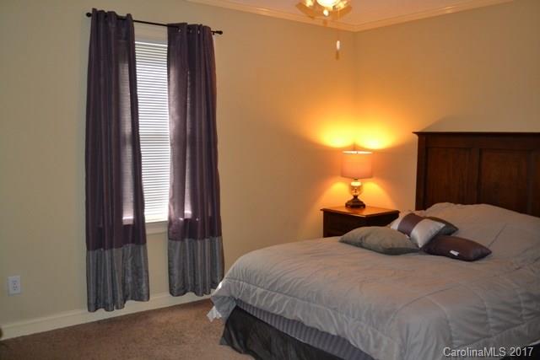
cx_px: 270
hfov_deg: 57.2
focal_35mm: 33
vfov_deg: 40.0
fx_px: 495
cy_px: 180
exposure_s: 1/60
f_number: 4
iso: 900
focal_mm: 22
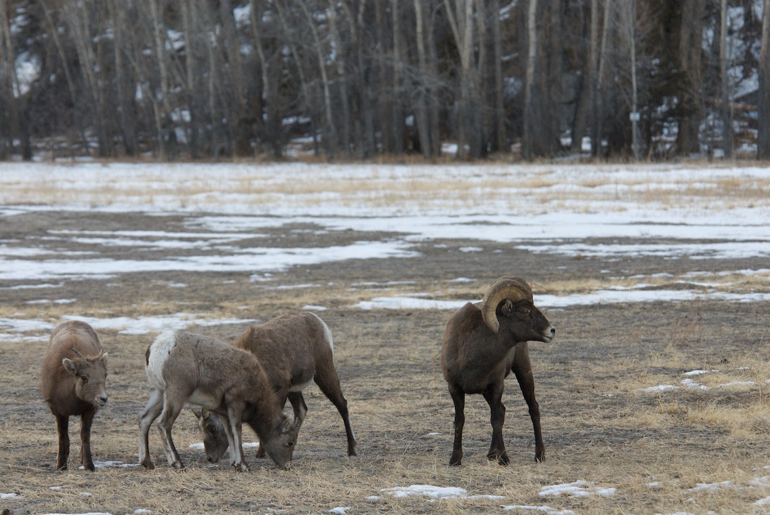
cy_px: 258
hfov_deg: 7.6
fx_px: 5781
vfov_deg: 5.1
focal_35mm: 270
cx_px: 385
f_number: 6.3
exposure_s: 1/350
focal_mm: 180
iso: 400
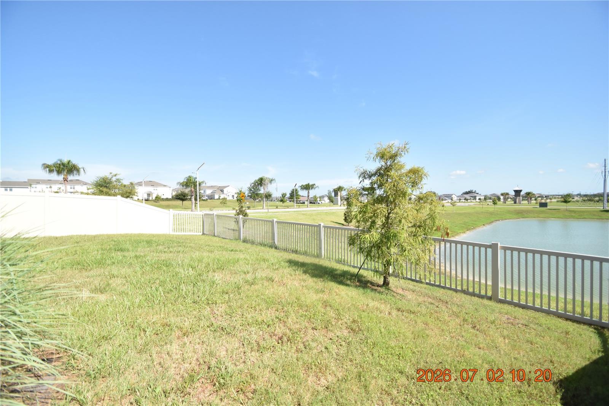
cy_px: 203
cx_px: 304
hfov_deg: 100.4
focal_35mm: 15
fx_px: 254
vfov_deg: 77.3
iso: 800
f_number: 3.5
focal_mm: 10
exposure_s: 1/4000
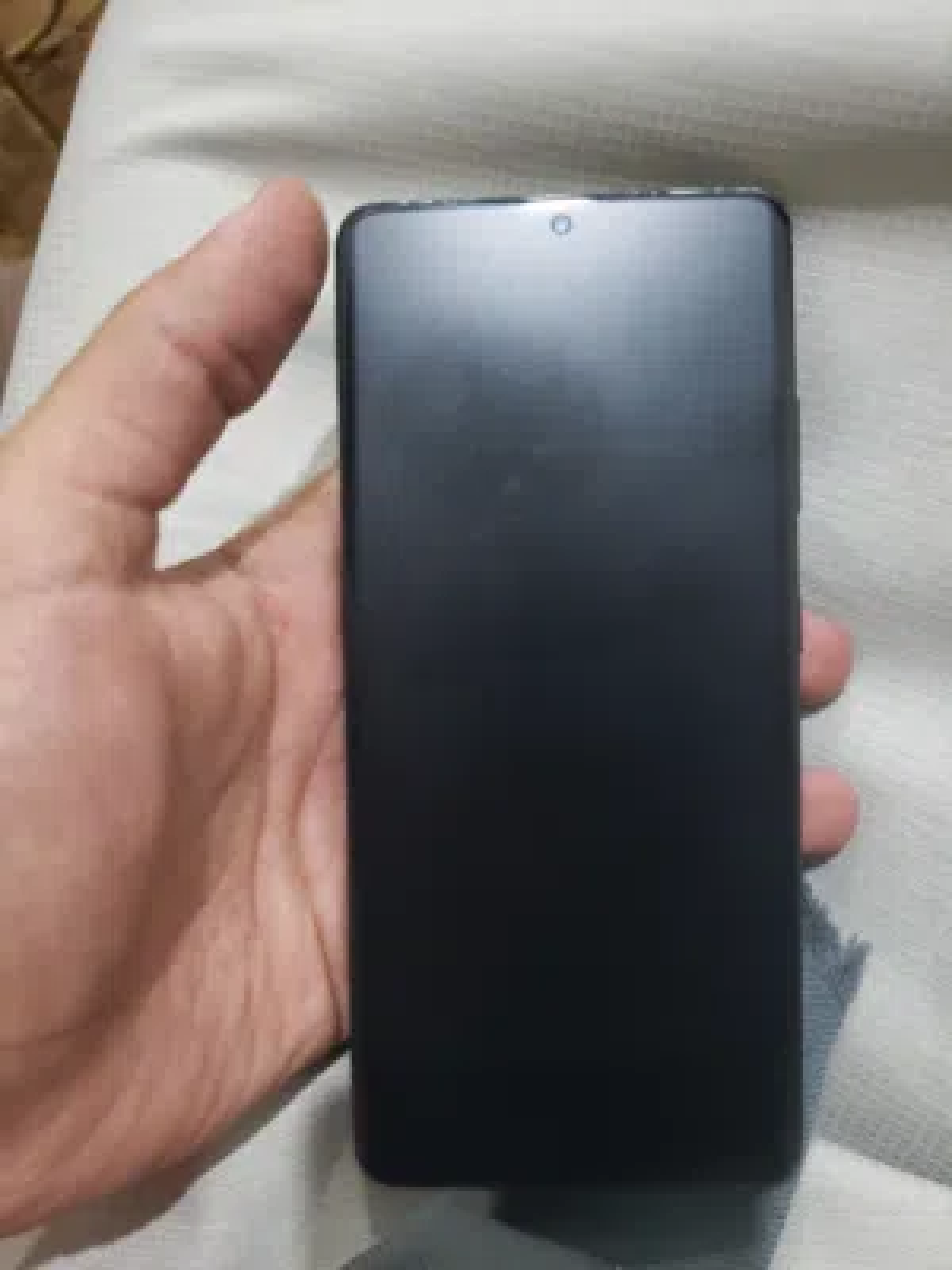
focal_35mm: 26
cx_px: 476
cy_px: 635
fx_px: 953
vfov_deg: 67.3
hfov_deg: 53.1
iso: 320
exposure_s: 1/10
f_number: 1.5
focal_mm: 4.3
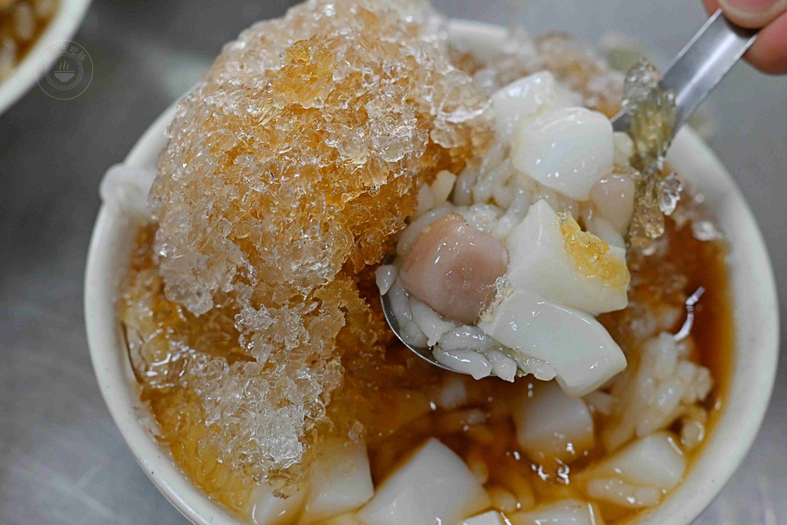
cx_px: 394
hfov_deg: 27.0
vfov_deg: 18.2
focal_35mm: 75
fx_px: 1640
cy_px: 262
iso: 1250
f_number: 3.5
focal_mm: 50
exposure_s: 1/200
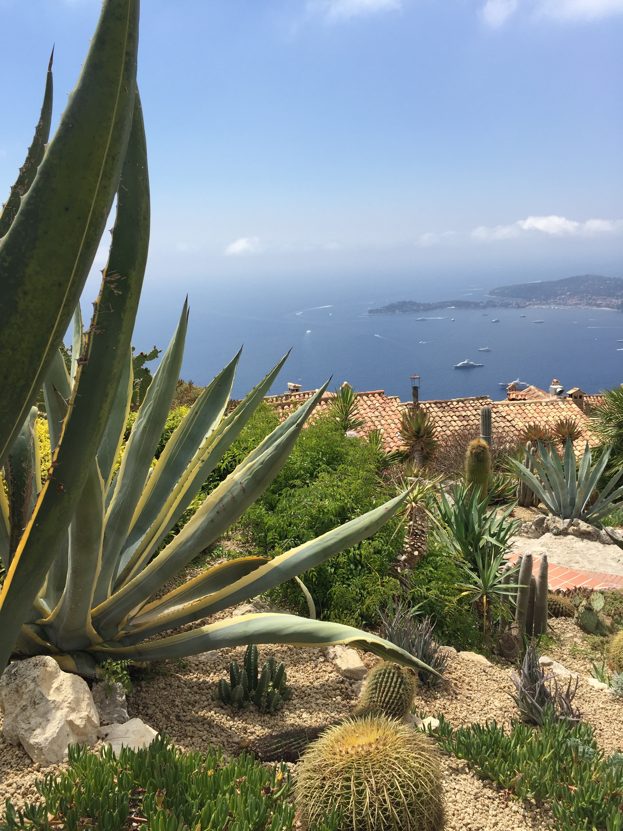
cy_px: 416
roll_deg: +2.2
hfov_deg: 48.2
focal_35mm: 29
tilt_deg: -12.0
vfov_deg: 61.7
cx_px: 312
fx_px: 696
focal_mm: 4.15
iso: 32
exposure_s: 1/2326
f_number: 2.2
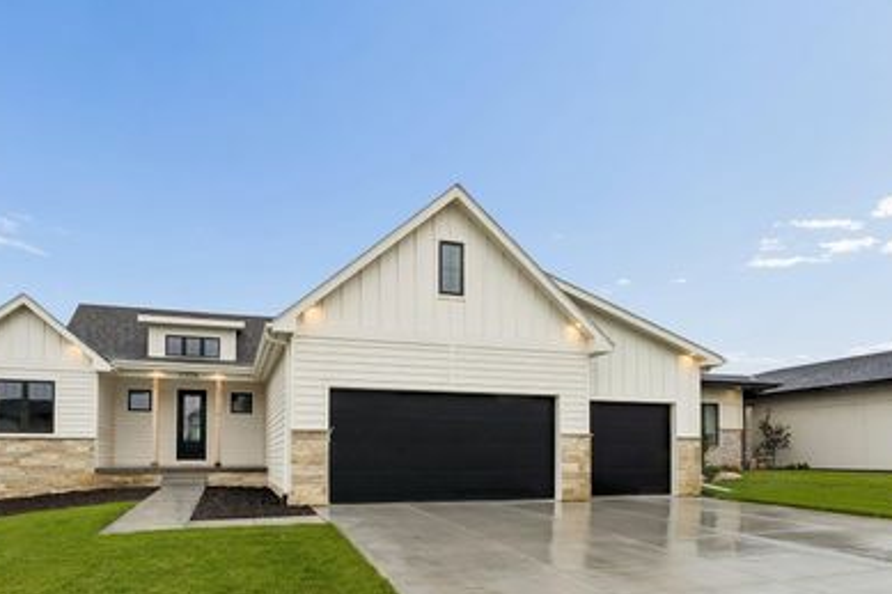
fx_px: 446
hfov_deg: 89.0
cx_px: 360
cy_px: 334
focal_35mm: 18
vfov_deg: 67.1
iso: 200
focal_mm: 14
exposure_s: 1/160
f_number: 8
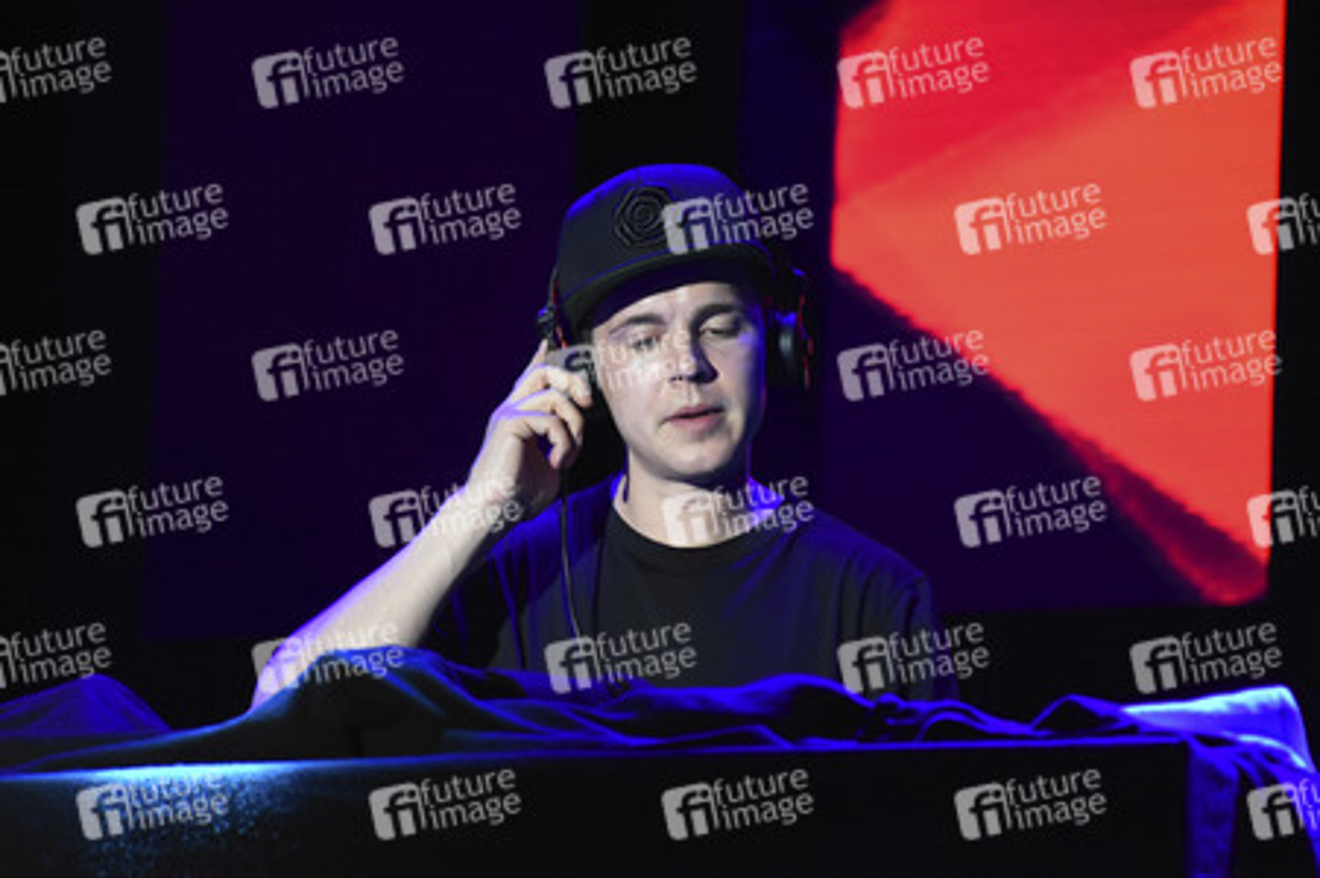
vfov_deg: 6.5
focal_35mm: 210
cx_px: 660
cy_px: 439
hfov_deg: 9.8
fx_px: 7694
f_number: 5.6
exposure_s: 1/100
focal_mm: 140
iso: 2500
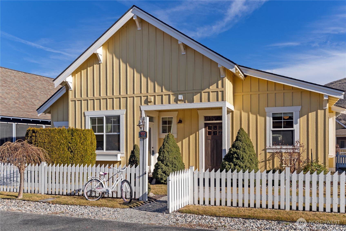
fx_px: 308
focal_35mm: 32
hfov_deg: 58.7
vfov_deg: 41.2
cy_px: 116
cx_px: 173
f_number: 2.8
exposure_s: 1/320
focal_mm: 32
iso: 80
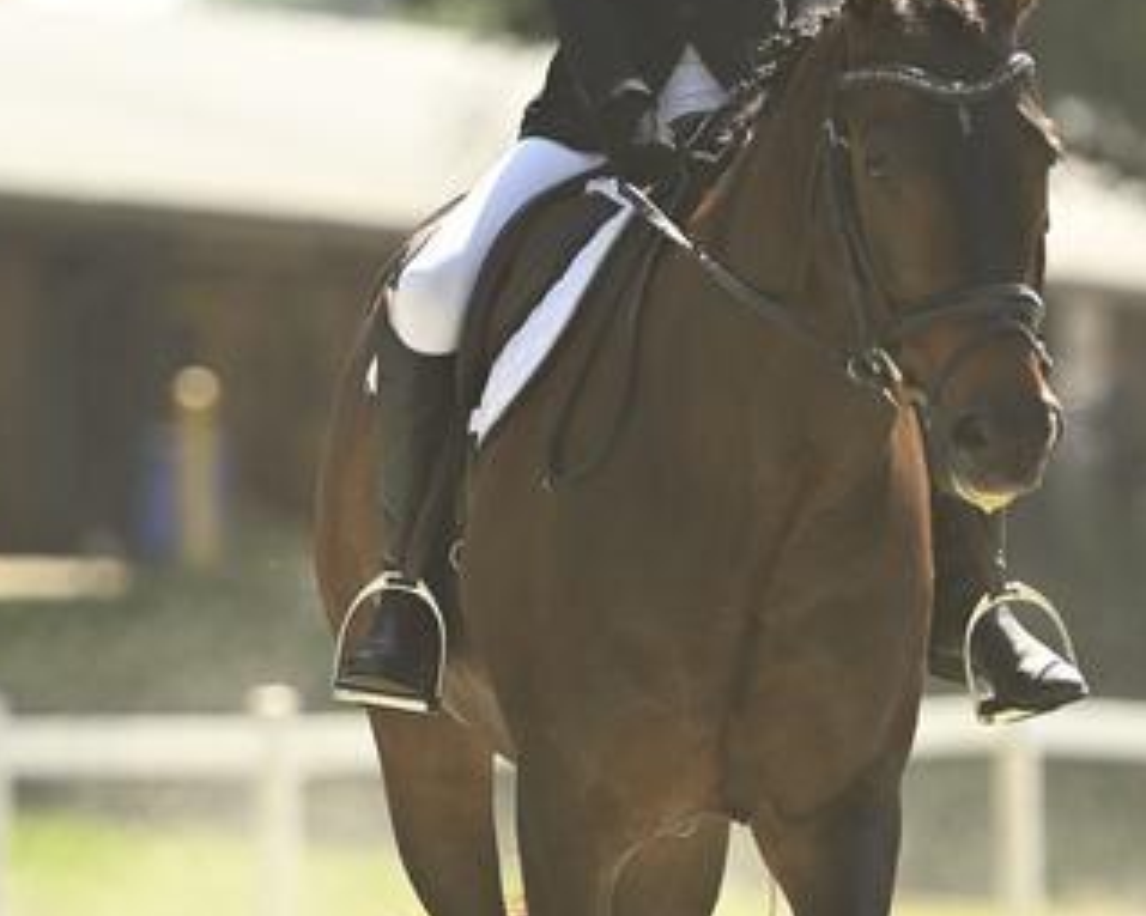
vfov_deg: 2.7
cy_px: 629
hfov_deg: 3.4
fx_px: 19361
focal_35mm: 571
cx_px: 679
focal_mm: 185
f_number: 2.8
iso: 250
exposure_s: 1/2000
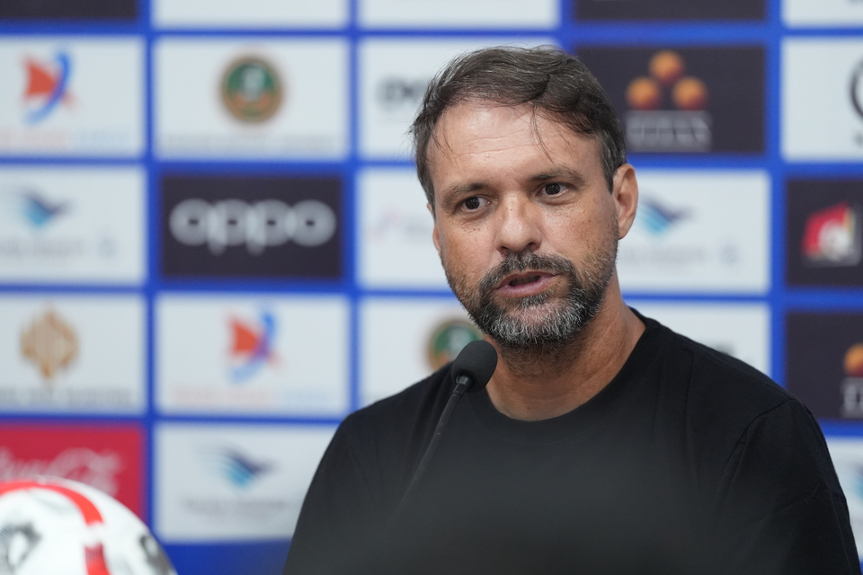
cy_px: 288
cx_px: 432
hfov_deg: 6.9
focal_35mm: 300
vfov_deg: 4.6
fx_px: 7191
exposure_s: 1/200
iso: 4000
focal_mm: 300
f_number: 2.8
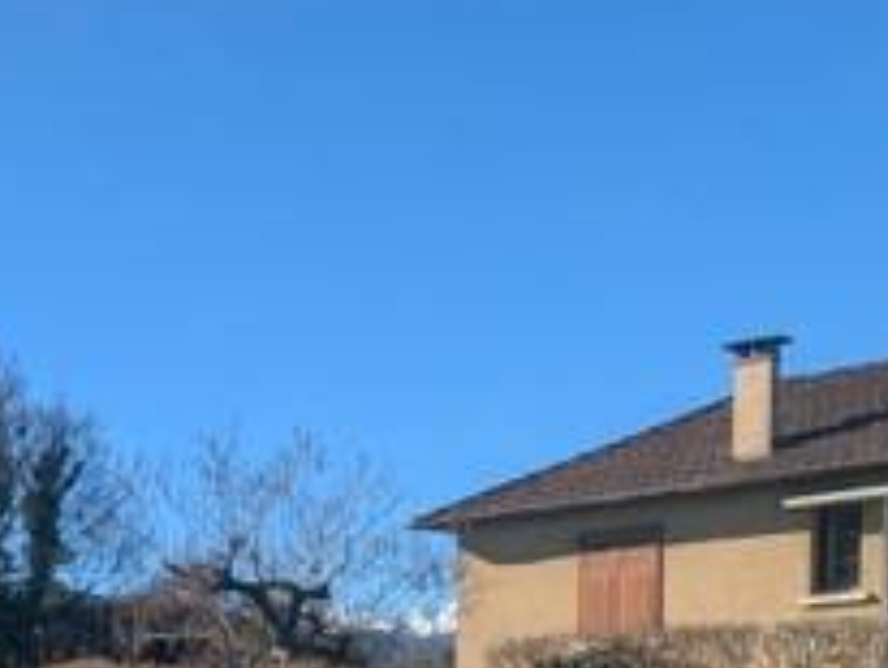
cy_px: 892
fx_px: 1592
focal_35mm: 62
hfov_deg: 27.3
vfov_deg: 21.3
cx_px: -190
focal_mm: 2.35
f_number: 2.2
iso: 44
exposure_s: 1/2020
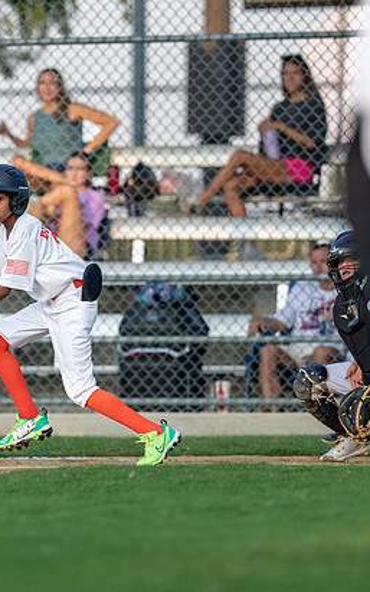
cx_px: 85
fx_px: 6887
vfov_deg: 4.9
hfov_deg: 3.1
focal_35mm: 427
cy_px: 269
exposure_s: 1/2500
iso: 640
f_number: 2.8
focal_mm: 200
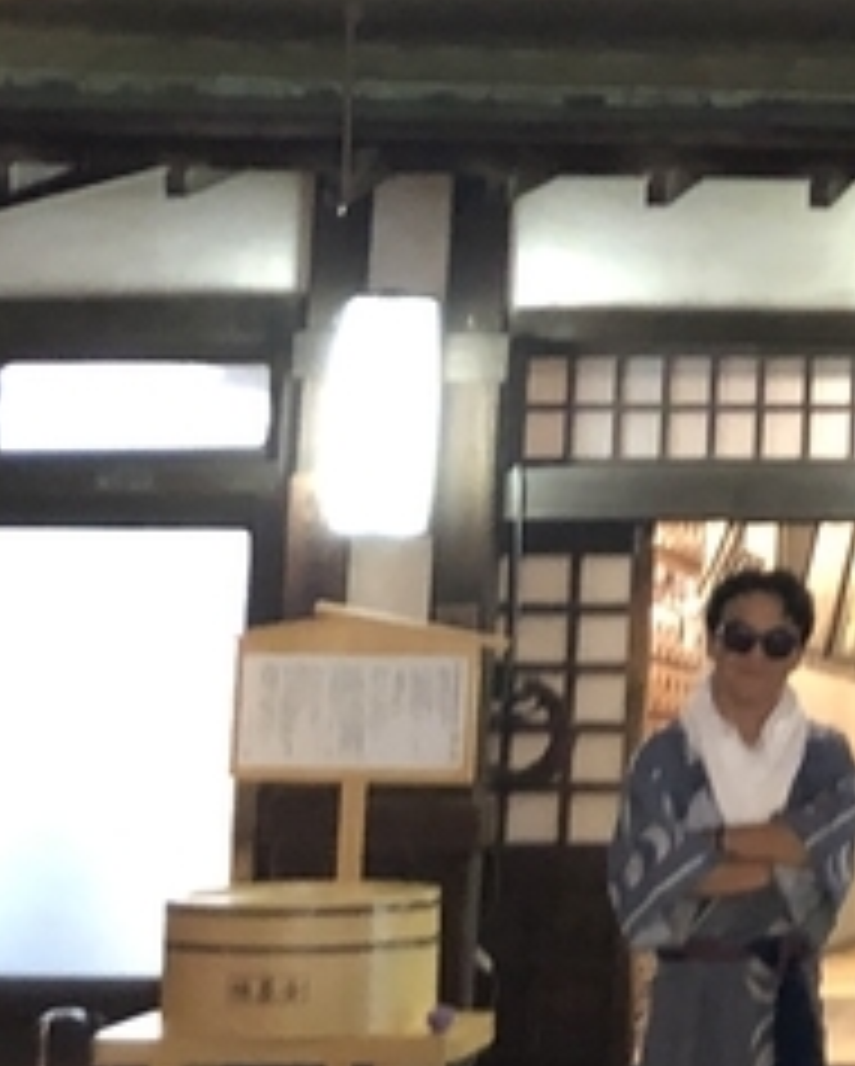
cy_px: 108
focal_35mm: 118
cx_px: 1364
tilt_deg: +10.9
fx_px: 3728
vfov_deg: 16.1
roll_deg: +0.4
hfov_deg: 12.3
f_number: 1.8
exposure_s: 1/4
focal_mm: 4
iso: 80
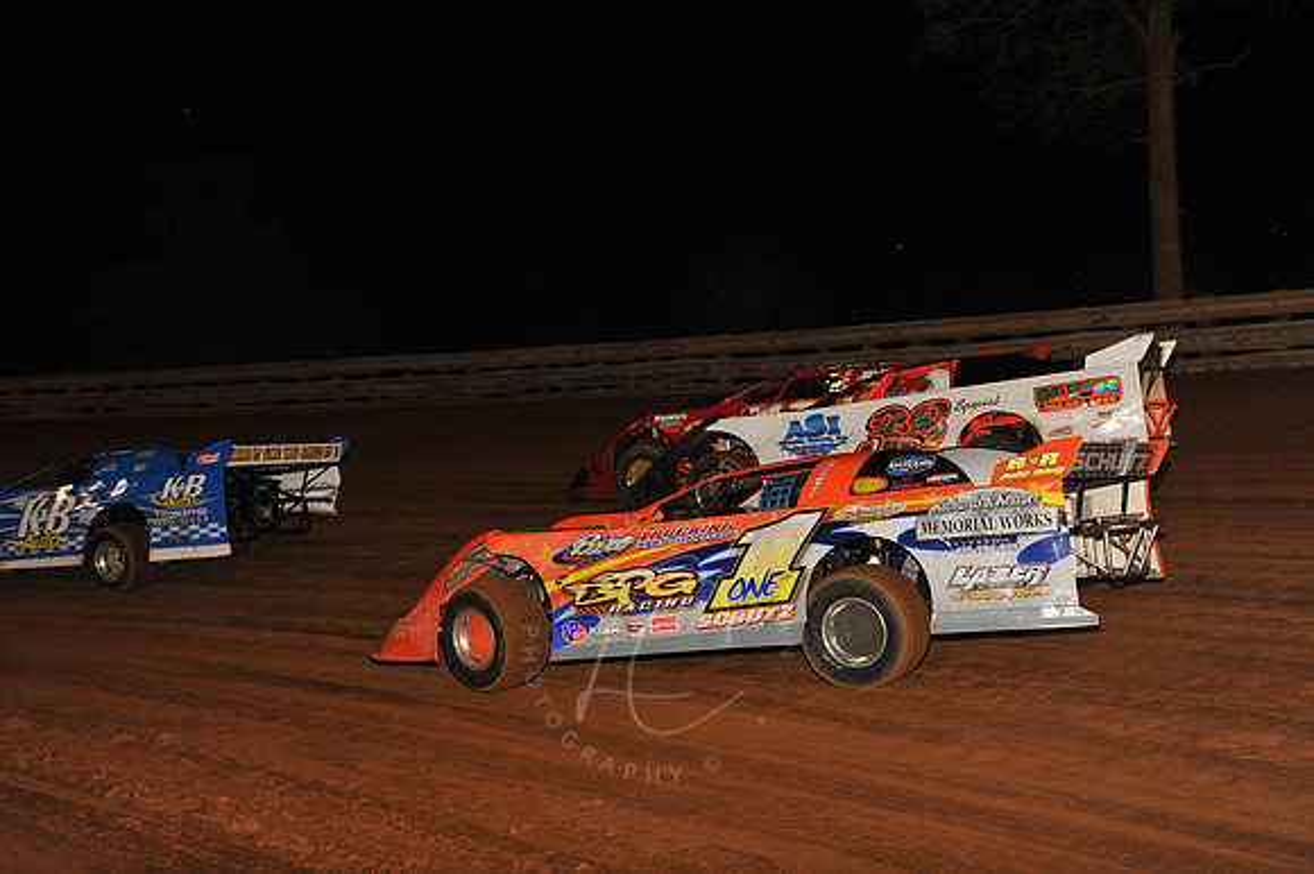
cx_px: 657
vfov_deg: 22.6
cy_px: 437
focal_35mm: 60
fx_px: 2189
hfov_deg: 33.4
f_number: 7.1
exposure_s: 1/320
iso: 800
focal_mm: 60
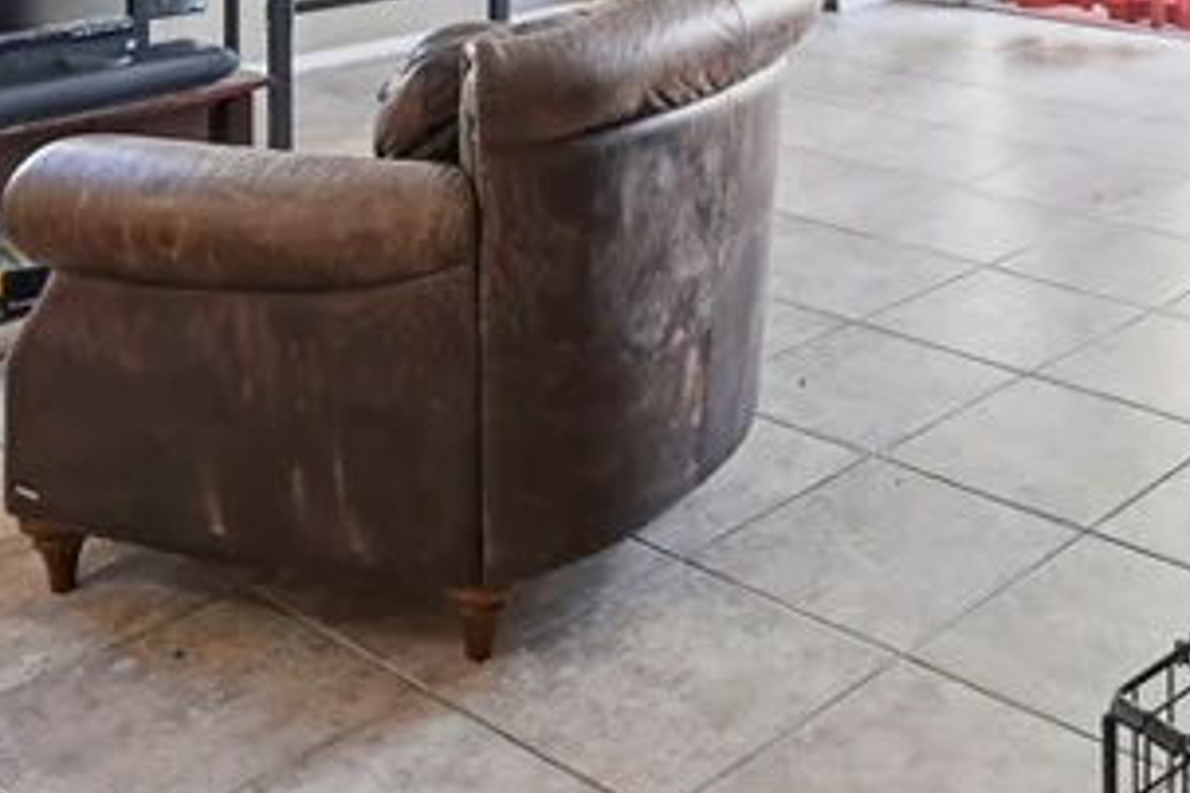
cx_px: 994
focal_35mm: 54
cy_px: -338
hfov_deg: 35.4
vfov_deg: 21.6
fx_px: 1785
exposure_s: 1/125
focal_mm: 16
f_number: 9
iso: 500
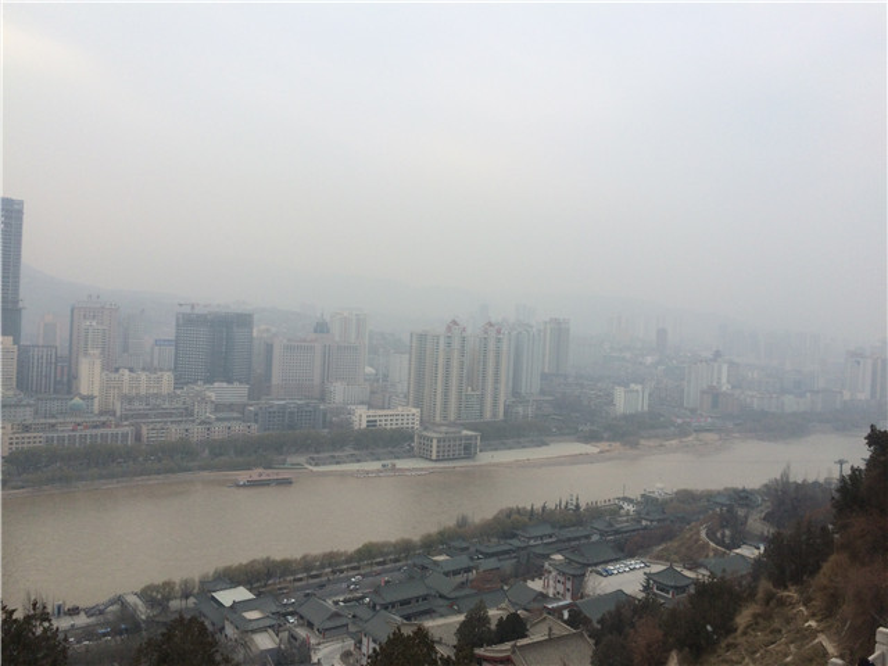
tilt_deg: -0.2
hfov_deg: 61.7
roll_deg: -1.0
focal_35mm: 29
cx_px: 444
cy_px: 333
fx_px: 744
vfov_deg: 48.2
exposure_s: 1/1520
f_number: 2.2
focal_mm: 4.15
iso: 32
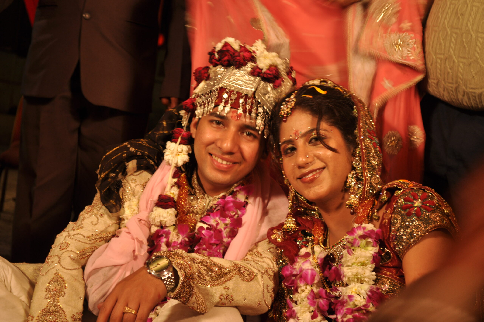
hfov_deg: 28.1
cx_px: 242
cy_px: 161
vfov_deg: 18.9
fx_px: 967
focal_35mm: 72
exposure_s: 1/8
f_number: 5.6
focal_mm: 48
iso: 200
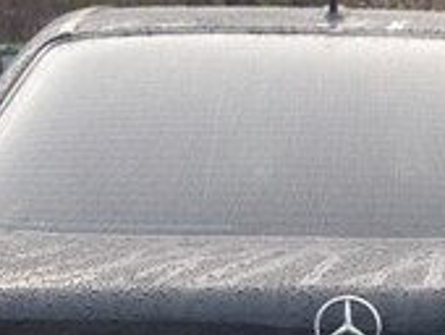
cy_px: 428
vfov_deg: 11.3
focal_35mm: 128
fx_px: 1648
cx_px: 416
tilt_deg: -12.8
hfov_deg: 15.2
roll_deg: -1.5
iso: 80
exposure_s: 1/20
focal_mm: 4.12
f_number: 2.4
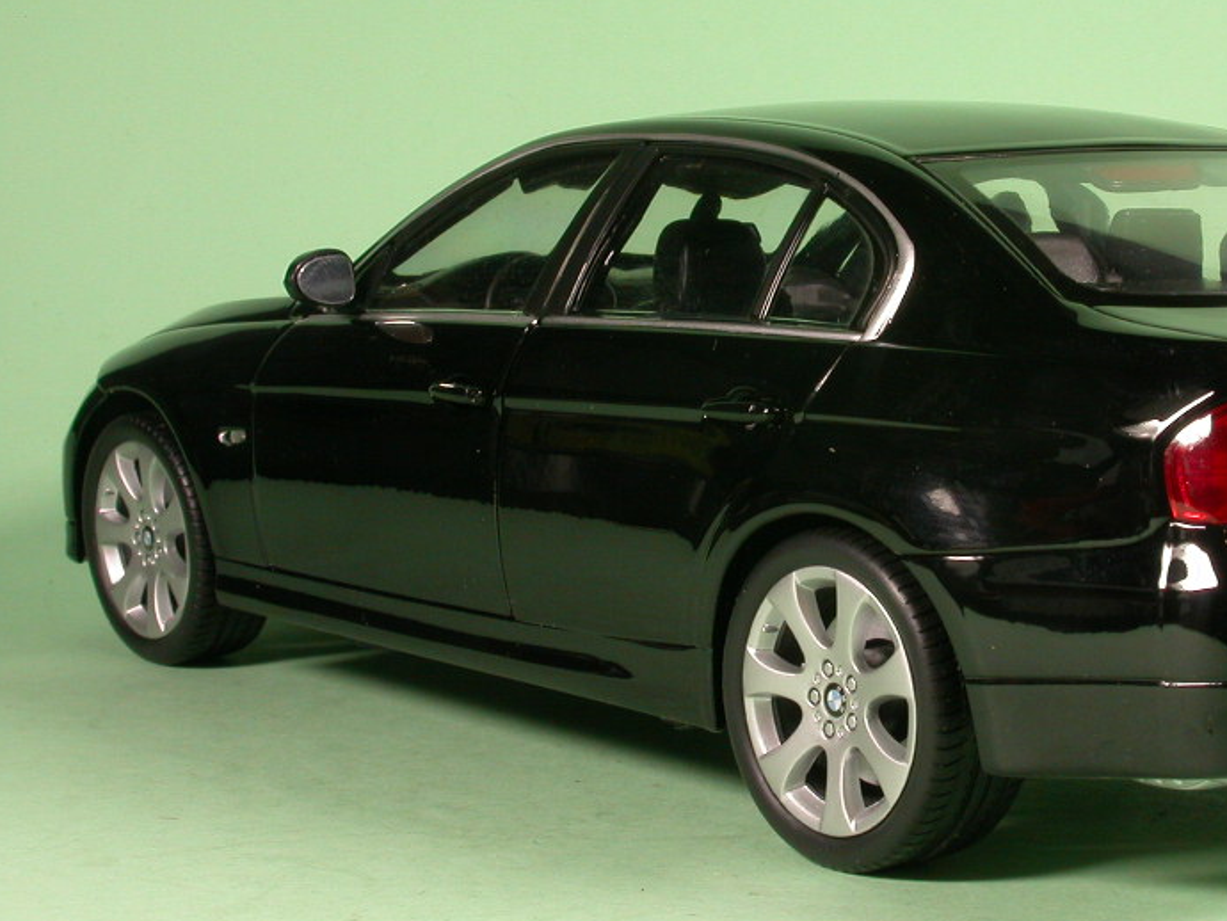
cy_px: 393
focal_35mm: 89
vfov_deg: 16.6
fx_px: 3156
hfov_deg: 21.8
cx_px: 894
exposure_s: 1/3.7
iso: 100
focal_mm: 12.4
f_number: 8.8
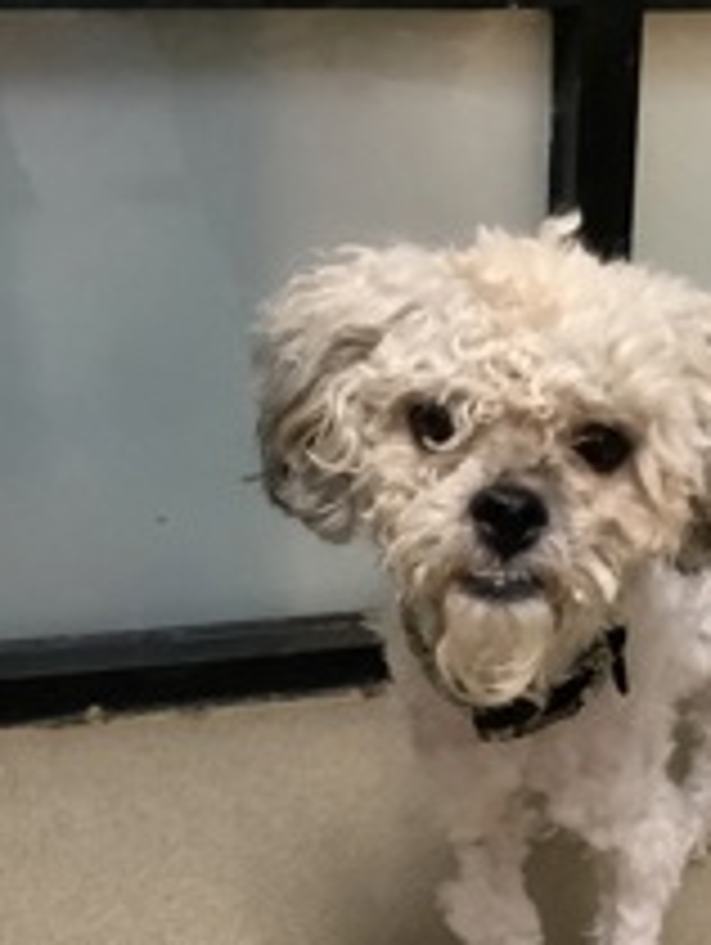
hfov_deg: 23.4
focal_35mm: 62
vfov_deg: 30.3
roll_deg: -1.6
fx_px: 1695
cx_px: 565
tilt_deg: -30.3
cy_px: 770
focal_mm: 3.3
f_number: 2.4
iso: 400
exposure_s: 1/40
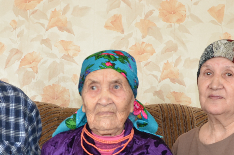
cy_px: 171
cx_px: 94
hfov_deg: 30.9
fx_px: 422
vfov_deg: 19.9
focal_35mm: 65
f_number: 3.5
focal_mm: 18
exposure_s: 1/60
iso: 500
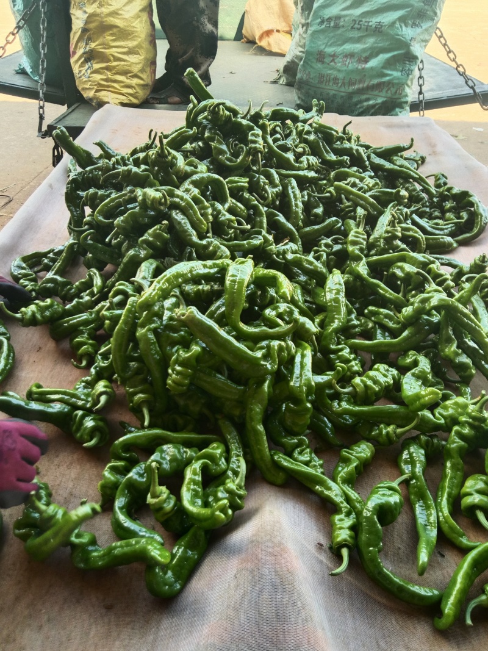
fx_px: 508
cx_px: 244
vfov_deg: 65.3
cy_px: 326
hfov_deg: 51.3
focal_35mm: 27
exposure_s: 1/100
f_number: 2.2
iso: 162
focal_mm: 3.66
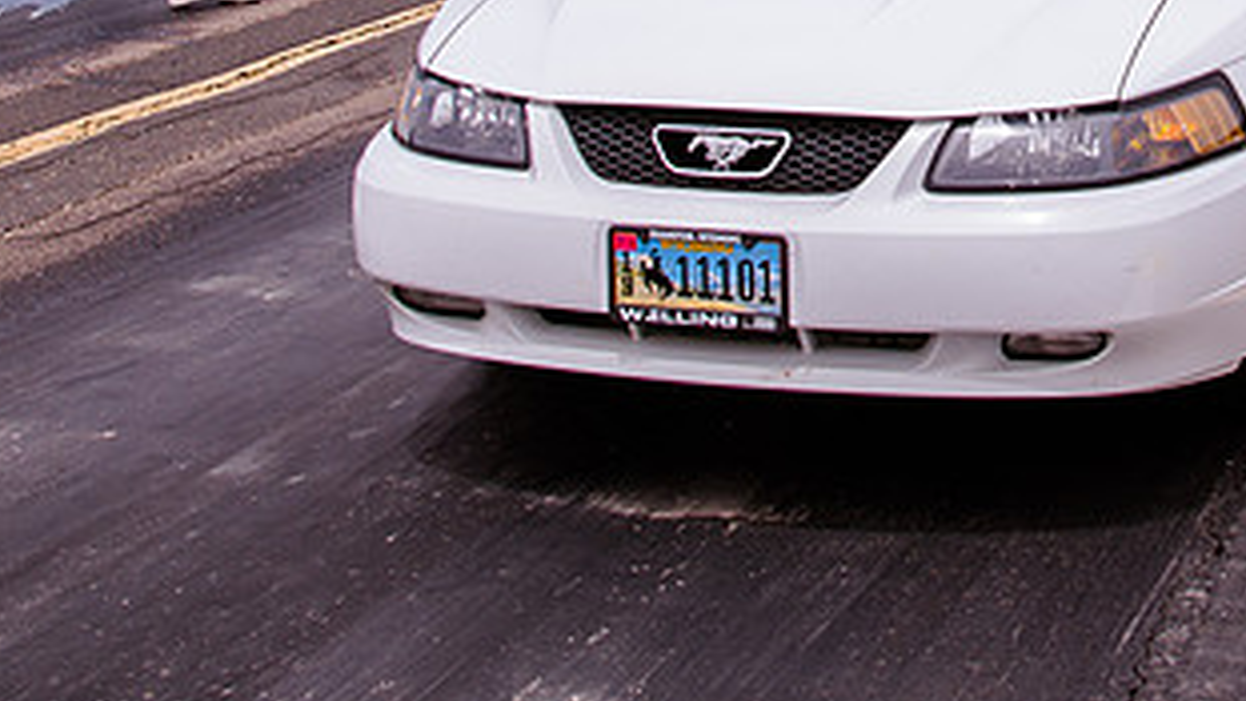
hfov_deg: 25.4
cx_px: 1028
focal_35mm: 82
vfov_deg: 14.0
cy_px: -288
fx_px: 2709
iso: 200
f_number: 8
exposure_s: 1/500
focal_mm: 30
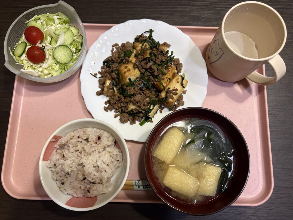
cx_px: 146
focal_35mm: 26
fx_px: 220
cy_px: 110
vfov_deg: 53.1
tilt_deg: -78.8
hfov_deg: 67.3
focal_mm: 5.96
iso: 160
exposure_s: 1/60
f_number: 1.6
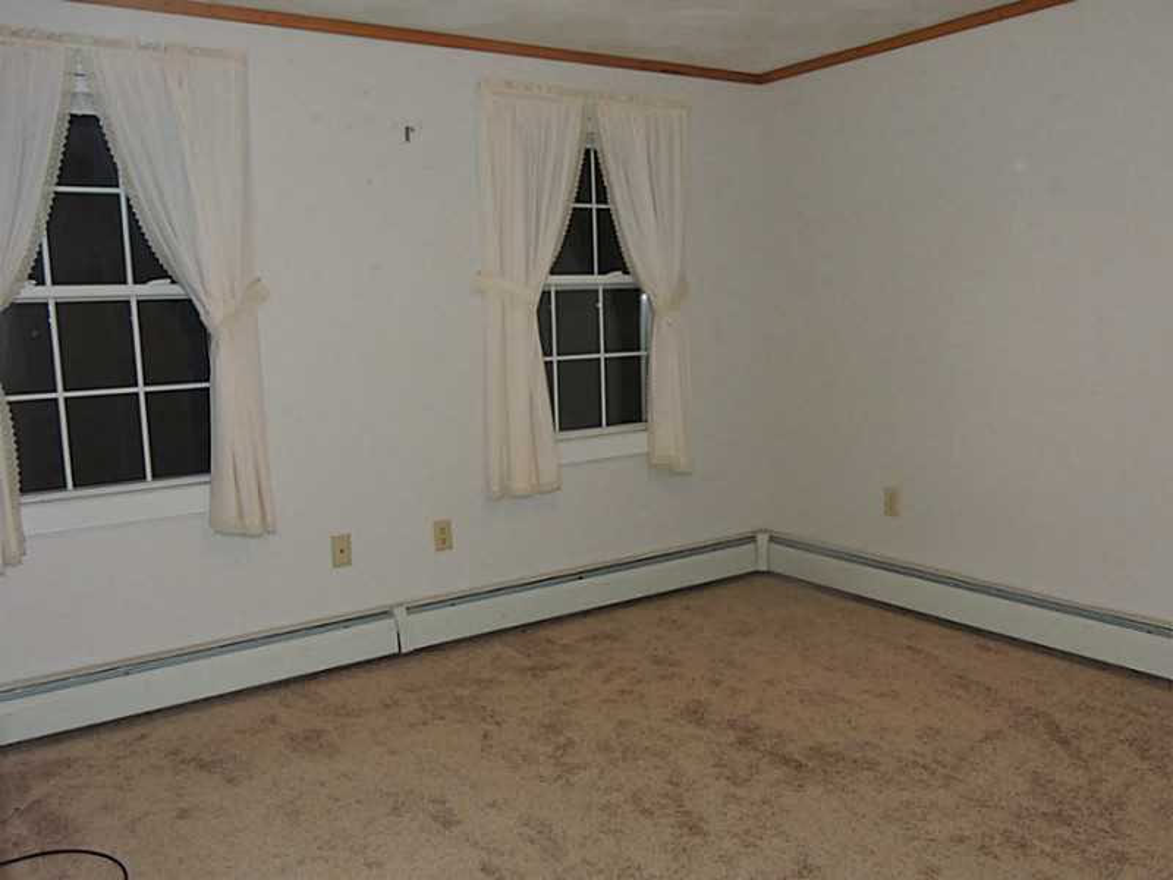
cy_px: 440
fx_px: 1017
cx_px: 586
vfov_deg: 46.8
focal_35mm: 30
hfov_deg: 60.0
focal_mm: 5.3
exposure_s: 1/30
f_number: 3.1
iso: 200
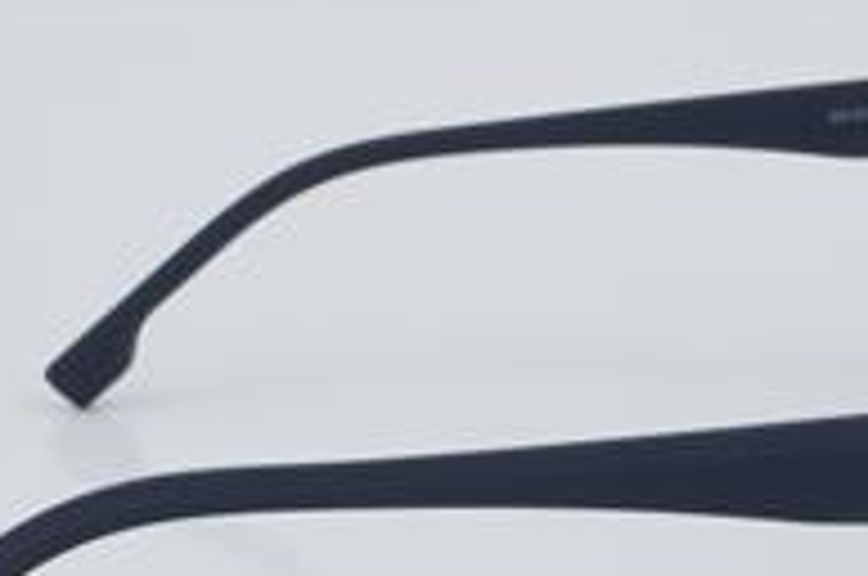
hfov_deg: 14.6
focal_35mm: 140
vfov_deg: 9.7
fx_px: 3371
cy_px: 446
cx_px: 621
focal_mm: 45
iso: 100
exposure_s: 1/4
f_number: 32
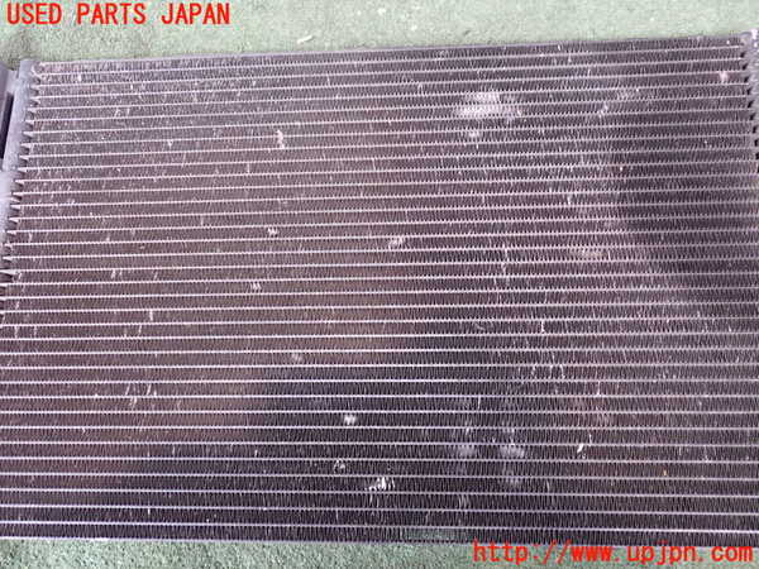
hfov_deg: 60.0
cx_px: 380
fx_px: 658
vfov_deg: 46.8
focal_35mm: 30
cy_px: 284
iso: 320
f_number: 2.3
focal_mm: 5.4
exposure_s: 1/30
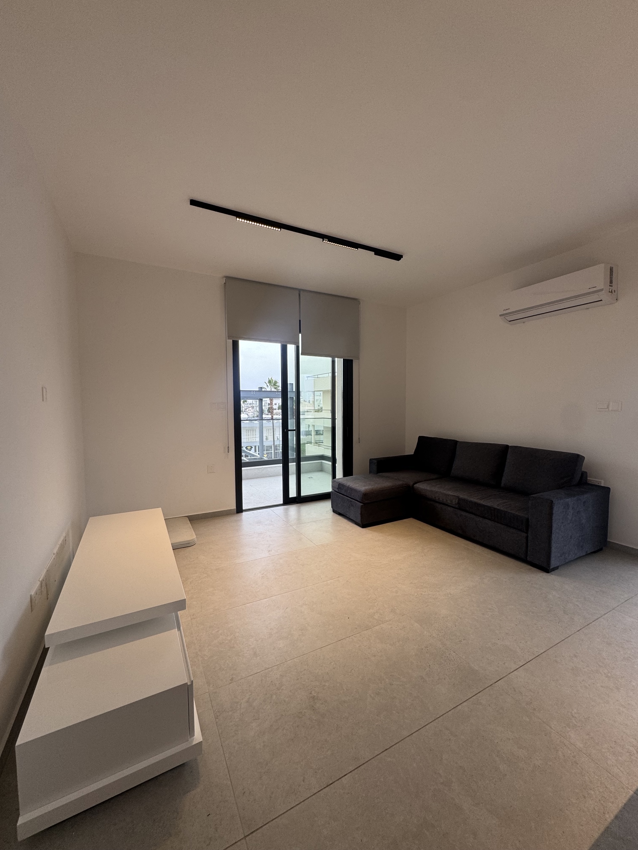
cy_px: 425
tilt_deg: -2.4
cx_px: 319
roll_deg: +0.0
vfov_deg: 102.1
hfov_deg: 85.7
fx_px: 344
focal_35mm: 14
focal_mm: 2.22
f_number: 2.2
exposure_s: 1/99
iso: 80
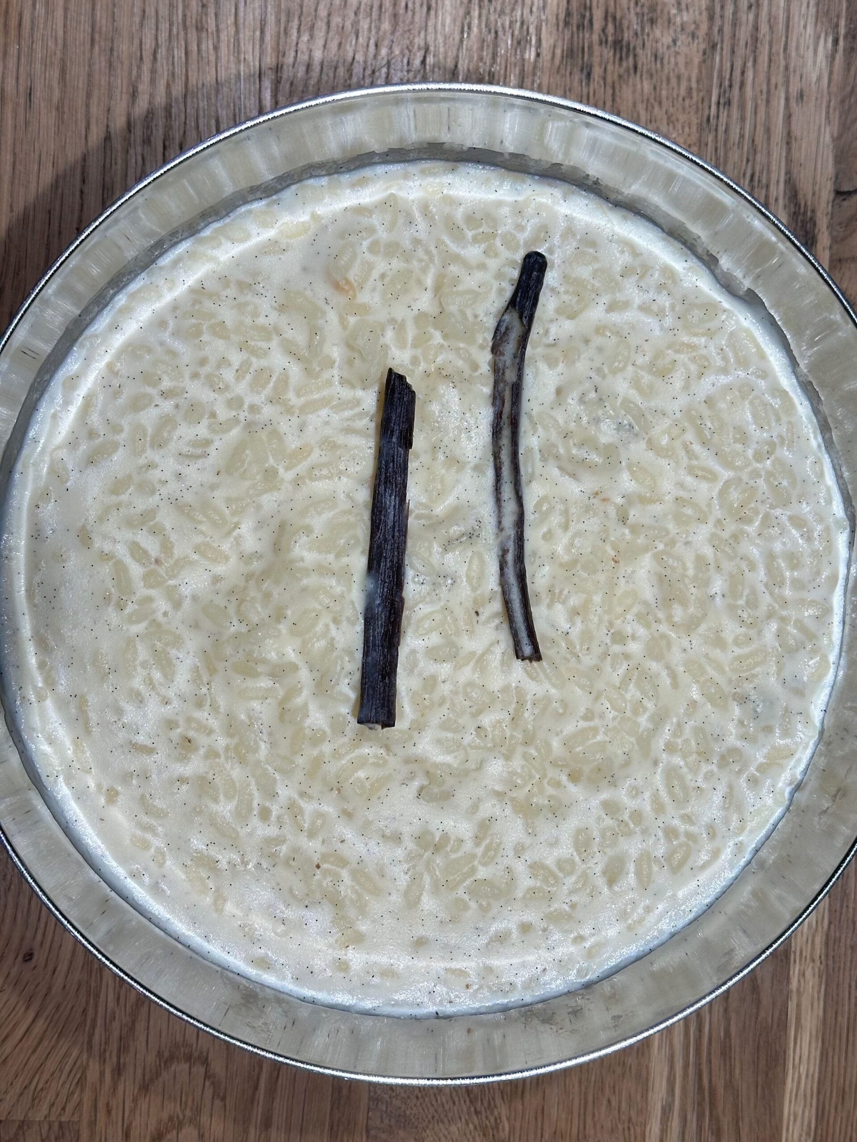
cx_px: 428
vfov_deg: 39.7
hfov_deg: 30.3
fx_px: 1584
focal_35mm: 48
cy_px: 571
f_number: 1.78
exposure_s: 1/254
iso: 64
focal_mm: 6.86
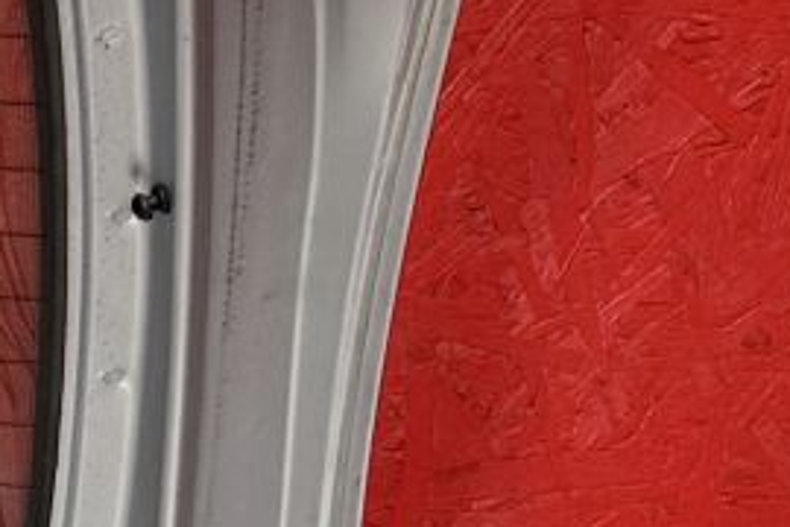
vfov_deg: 7.4
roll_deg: -0.9
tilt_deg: -15.7
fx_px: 4059
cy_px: 527
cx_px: -1580
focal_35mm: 185
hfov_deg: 9.0
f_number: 1.78
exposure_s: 1/50
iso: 200
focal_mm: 6.76
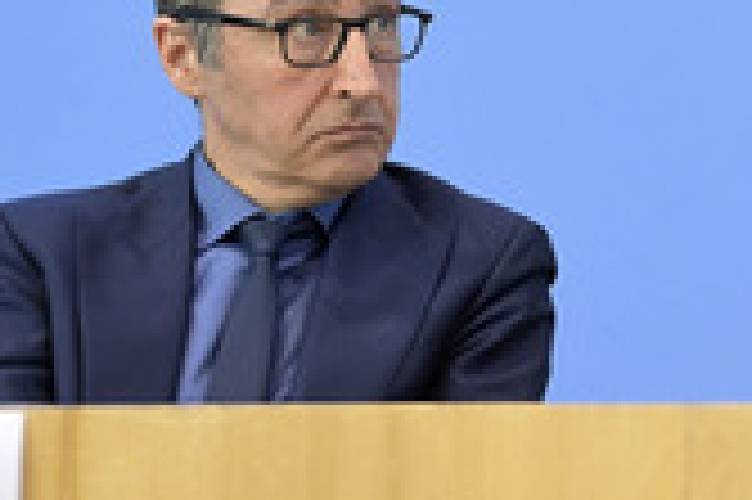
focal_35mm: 167
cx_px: 817
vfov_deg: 8.2
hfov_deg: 12.1
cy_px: 54
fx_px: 3485
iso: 3200
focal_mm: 62
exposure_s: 1/640
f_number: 5
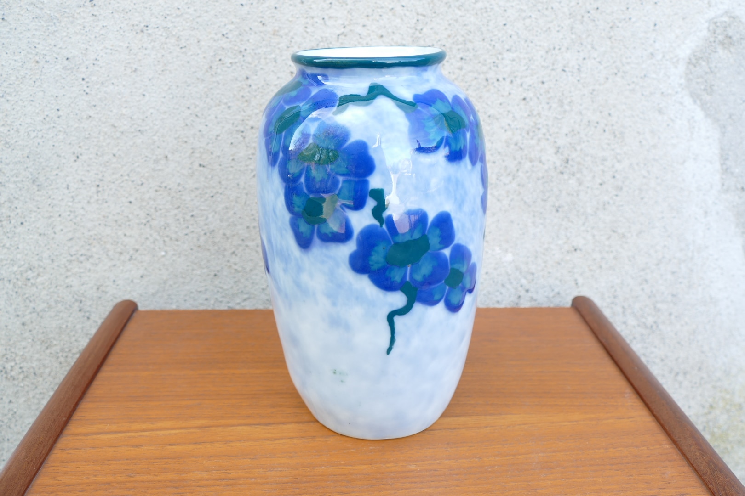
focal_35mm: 35
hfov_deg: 54.4
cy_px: 248
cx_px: 372
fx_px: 724
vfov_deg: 37.9
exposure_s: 1/100
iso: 125
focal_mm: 12.9
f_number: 3.1
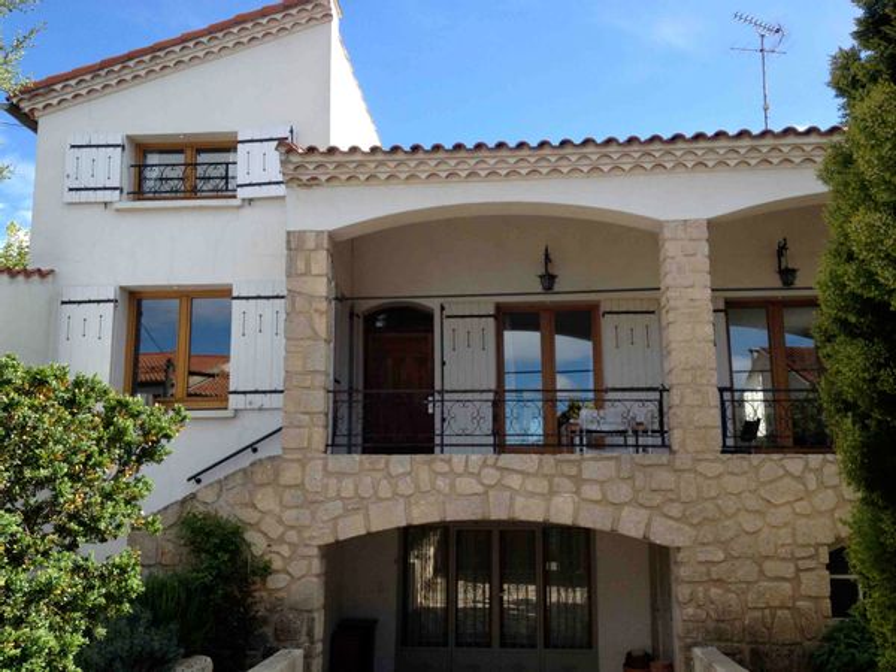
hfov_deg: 52.6
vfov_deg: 40.7
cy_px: 336
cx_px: 448
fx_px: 906
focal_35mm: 35
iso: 64
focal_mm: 4.28
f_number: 2.4
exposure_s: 1/699
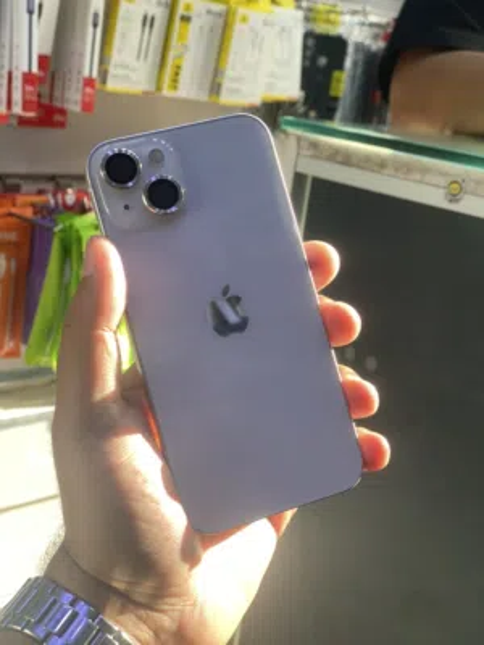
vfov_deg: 36.8
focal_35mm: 52
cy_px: 322
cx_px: 242
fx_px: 969
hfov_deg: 28.0
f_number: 2
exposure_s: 1/100
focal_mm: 6
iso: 40
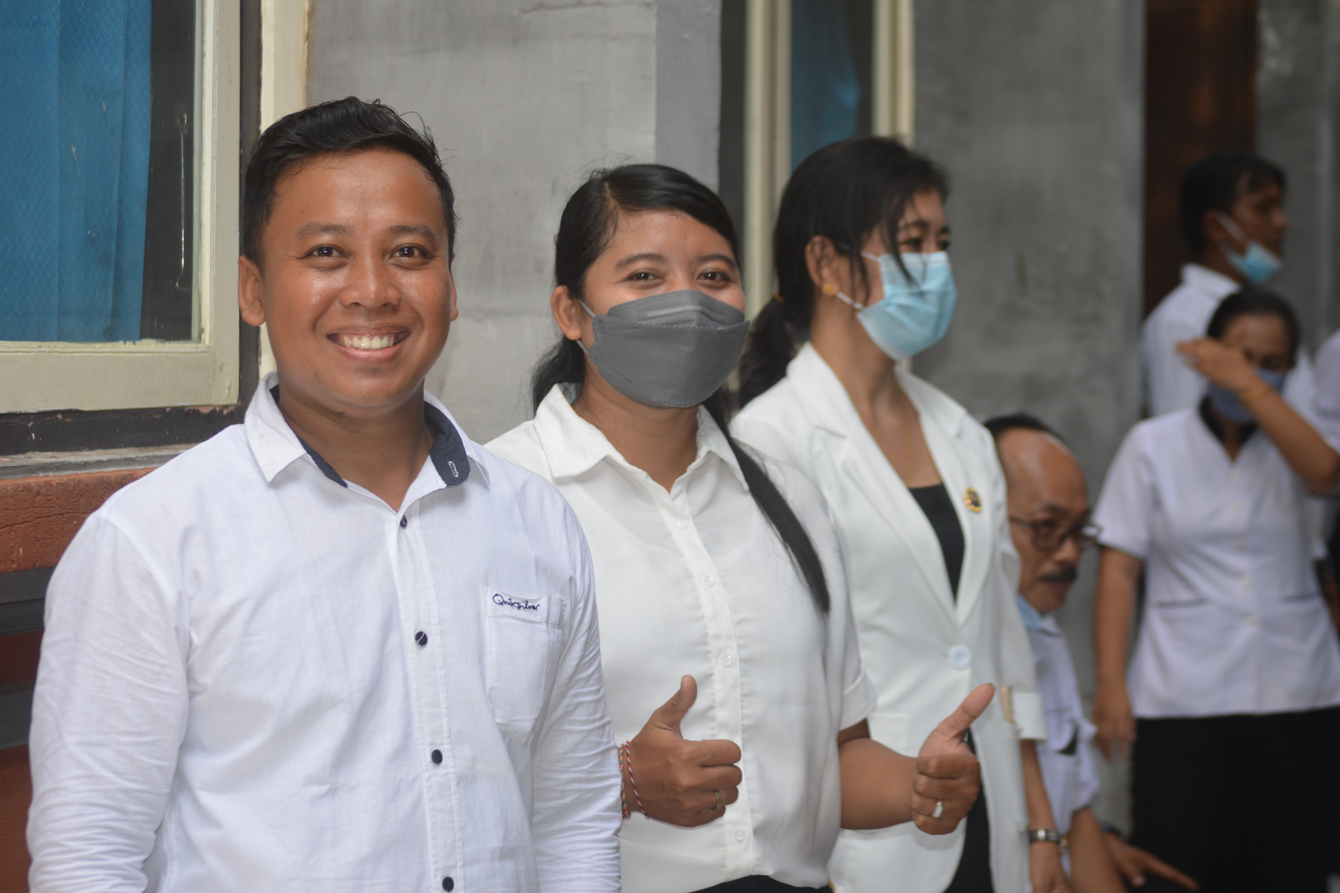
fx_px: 3108
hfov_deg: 24.3
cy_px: 450
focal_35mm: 84
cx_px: 675
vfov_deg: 16.4
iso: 100
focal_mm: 55
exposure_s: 1/160
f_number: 4
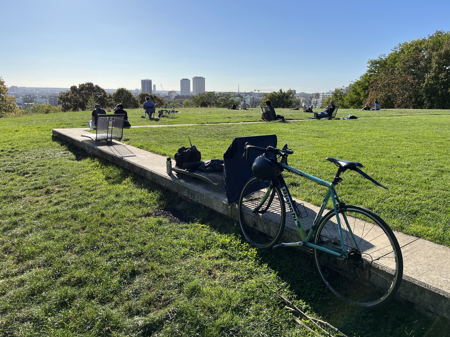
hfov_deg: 67.3
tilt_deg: -13.2
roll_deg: -1.1
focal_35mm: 26
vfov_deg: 53.1
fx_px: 338
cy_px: 168
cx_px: 225
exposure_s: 1/3876
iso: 50
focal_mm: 5.1
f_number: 1.6
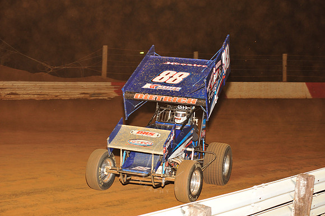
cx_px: 162
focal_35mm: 80
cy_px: 108
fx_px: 722
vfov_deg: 17.0
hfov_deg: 25.4
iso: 800
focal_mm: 80
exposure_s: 1/250
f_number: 6.3
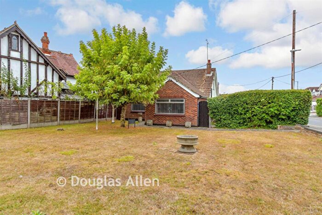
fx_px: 188
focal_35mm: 21
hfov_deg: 81.2
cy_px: 108
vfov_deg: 59.5
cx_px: 161
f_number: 7.1
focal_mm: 14
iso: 400
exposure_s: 1/250
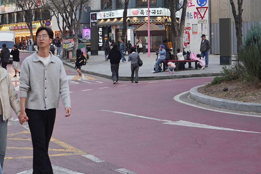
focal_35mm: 64
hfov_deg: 30.4
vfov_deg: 21.0
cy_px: 41
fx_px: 464
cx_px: 40
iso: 100
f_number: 2.8
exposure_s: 1/100
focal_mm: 24
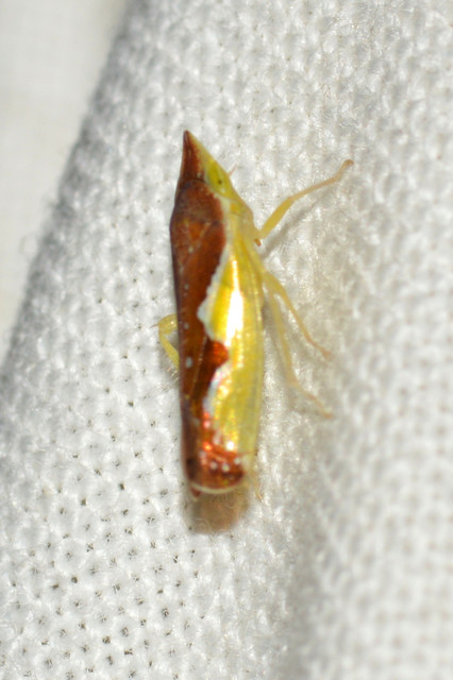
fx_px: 2834
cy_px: 340
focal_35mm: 150
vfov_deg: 13.7
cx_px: 226
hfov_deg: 9.1
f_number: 18
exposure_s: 1/200
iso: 200
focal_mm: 100
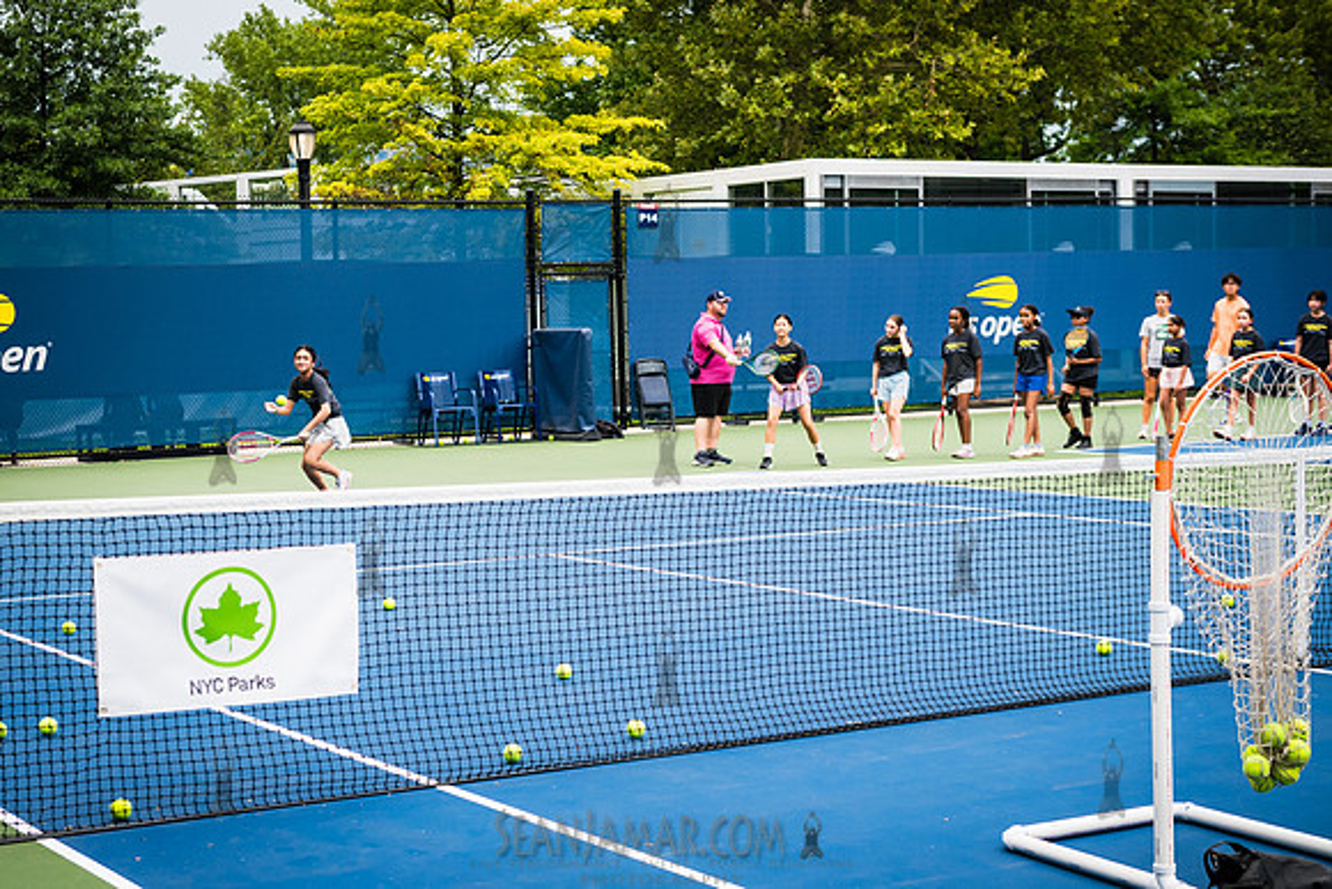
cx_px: 542
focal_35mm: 65
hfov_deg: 30.8
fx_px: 2416
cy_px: 432
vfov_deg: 20.8
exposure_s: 1/800
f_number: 4.5
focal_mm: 55
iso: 400
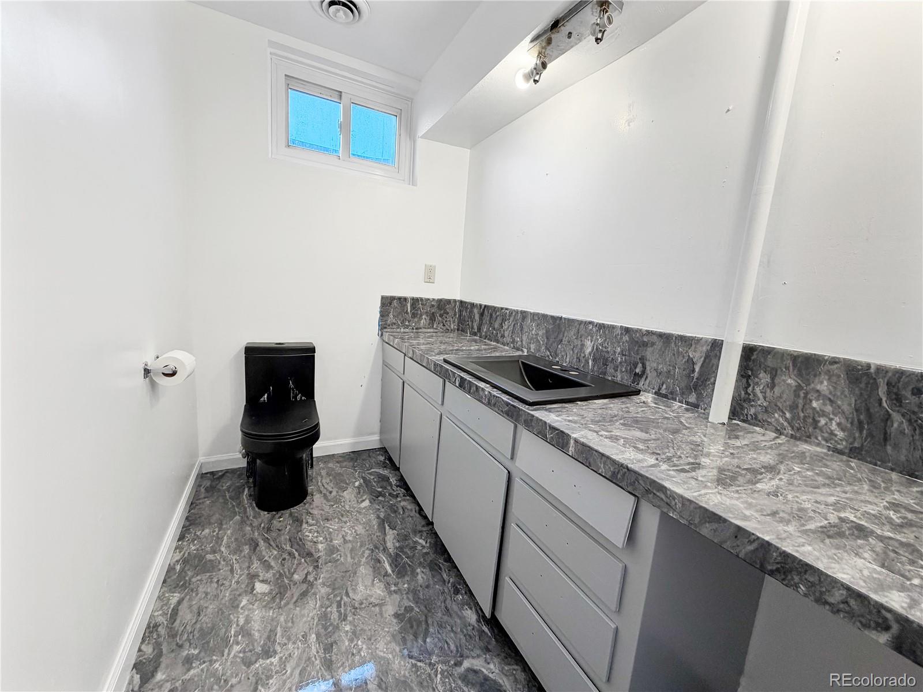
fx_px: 373
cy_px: 346
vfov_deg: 85.7
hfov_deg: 102.1
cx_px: 462
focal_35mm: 14
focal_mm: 2.22
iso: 160
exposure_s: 1/120
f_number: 2.2
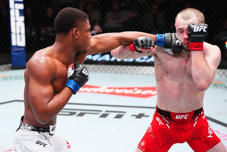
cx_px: 114
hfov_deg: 28.8
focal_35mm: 70
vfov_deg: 19.5
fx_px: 441
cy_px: 76
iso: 5000
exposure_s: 1/1250
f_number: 2.8
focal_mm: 70
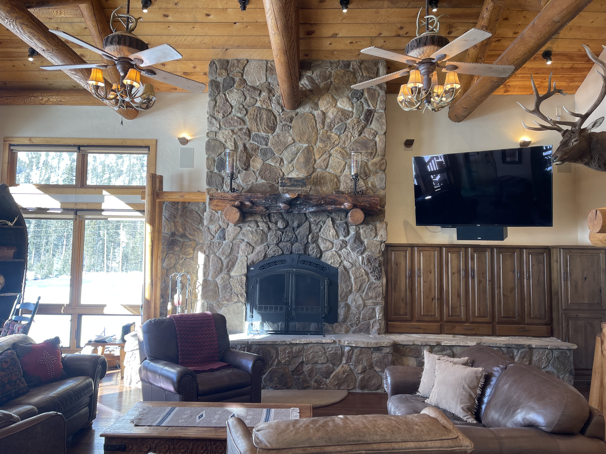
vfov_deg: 53.1
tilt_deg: +3.4
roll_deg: -0.4
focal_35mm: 26
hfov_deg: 67.3
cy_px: 227
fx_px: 455
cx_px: 303
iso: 80
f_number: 1.6
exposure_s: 1/120
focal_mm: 5.1
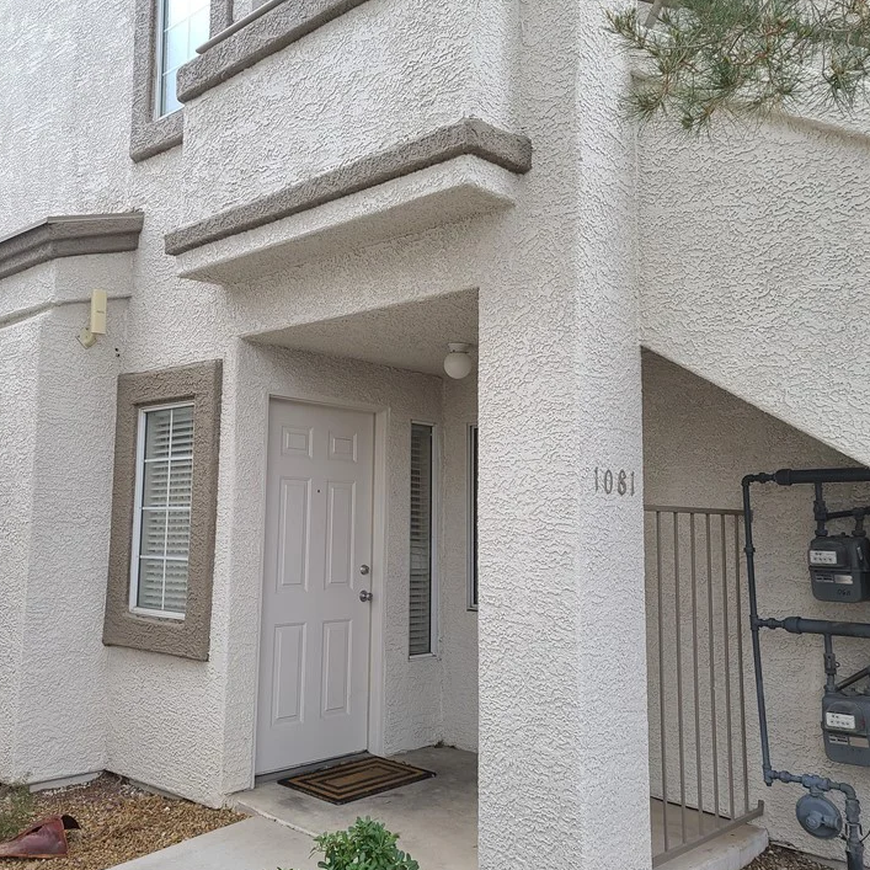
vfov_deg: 51.1
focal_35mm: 32
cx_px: 402
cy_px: 416
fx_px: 910
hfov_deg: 51.1
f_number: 1.8
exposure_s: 1/120
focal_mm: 7
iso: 20
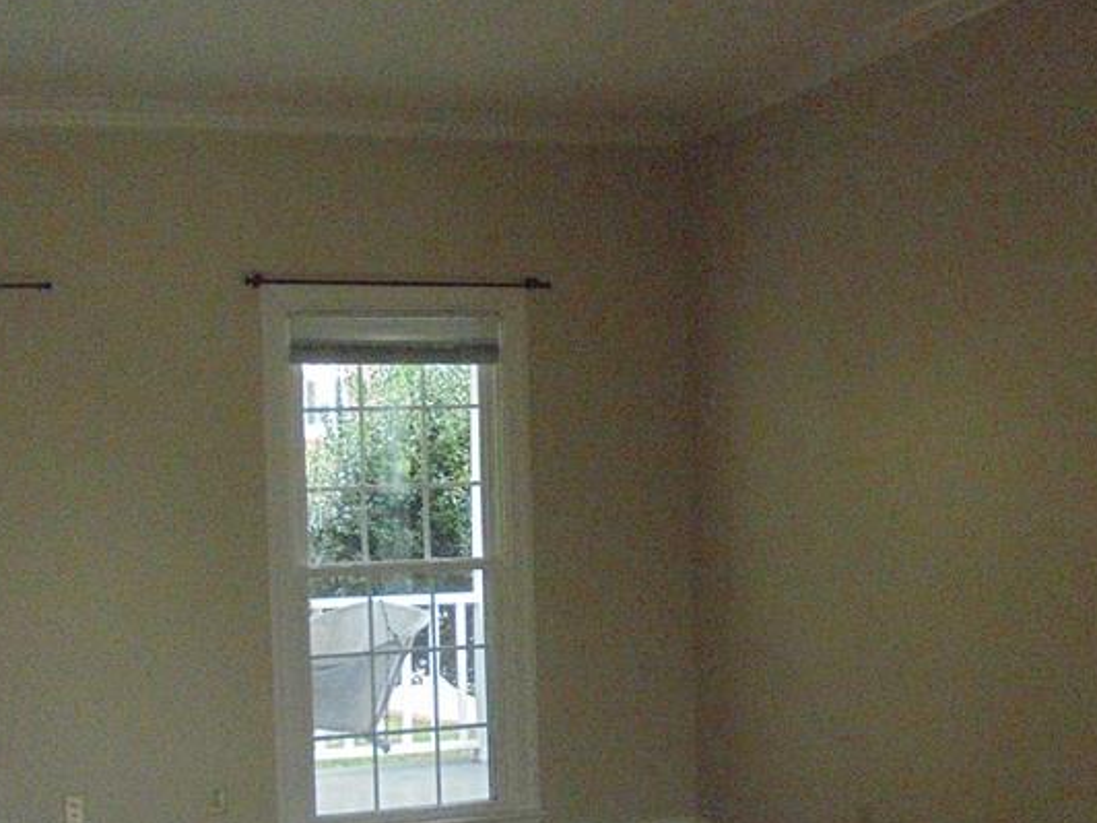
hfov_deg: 38.2
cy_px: 503
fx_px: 1585
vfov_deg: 29.0
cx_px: 536
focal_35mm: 50
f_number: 3.5
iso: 800
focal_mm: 4.6
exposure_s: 1/160
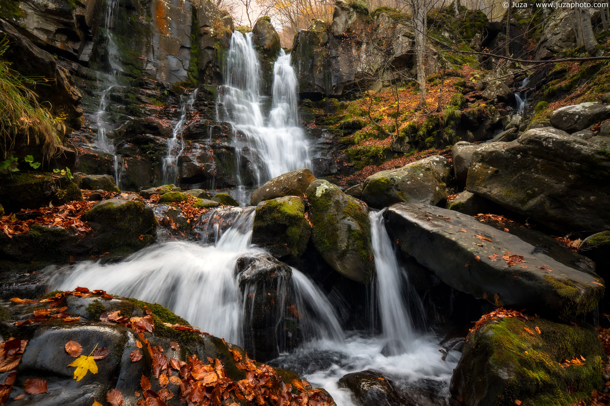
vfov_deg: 63.2
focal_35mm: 20
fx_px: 330
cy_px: 203
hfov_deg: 85.4
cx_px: 305
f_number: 9
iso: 125
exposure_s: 1/10
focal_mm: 13
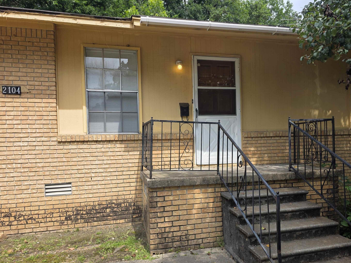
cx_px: 190
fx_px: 264
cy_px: 148
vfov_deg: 52.9
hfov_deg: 67.2
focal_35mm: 26
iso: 80
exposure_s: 1/2128
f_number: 1.7
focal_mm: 6.3
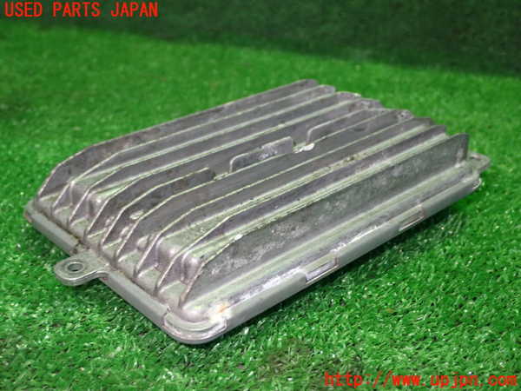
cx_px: 260
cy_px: 196
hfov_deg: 40.4
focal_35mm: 47
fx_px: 707
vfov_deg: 30.9
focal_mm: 8.4
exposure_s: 1/30
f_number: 3.1
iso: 800
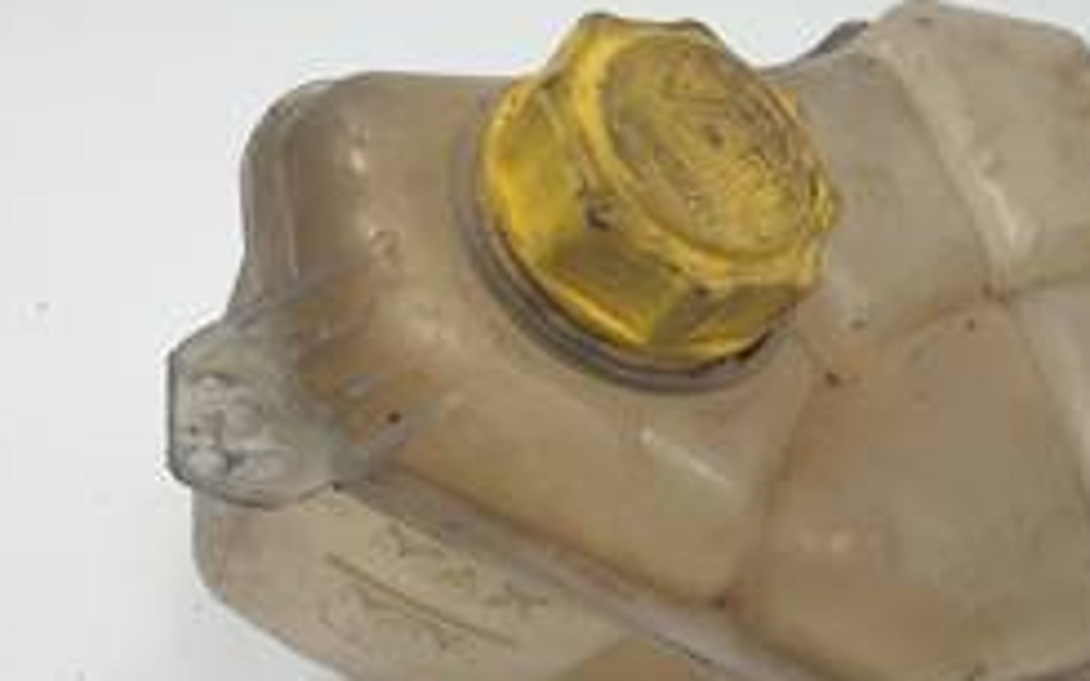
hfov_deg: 42.8
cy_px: 329
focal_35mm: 45
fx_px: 1336
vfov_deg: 28.6
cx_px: 832
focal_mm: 4.3
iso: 50
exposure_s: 1/211
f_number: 2.4
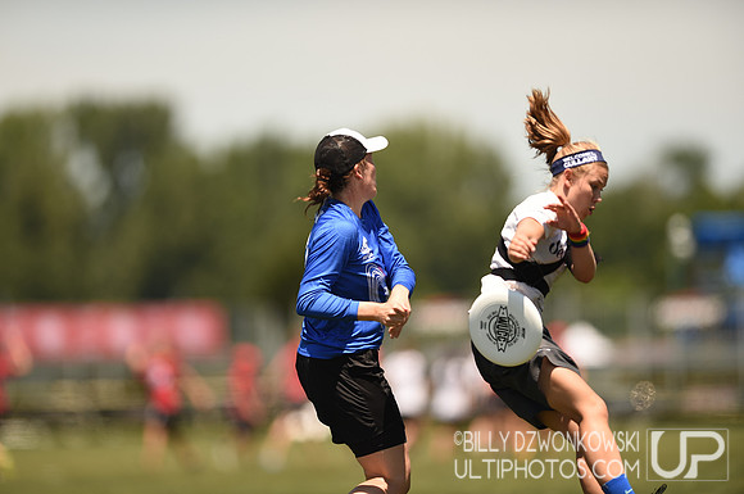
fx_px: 8255
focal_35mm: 400
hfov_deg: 5.2
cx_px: 372
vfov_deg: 3.4
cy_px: 247
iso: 100
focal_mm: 400
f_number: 2.8
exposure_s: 1/1600
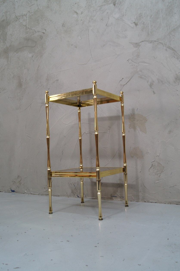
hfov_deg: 39.9
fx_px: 248
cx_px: 90
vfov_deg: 57.2
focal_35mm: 33
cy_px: 136
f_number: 8
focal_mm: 22
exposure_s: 1/10
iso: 400
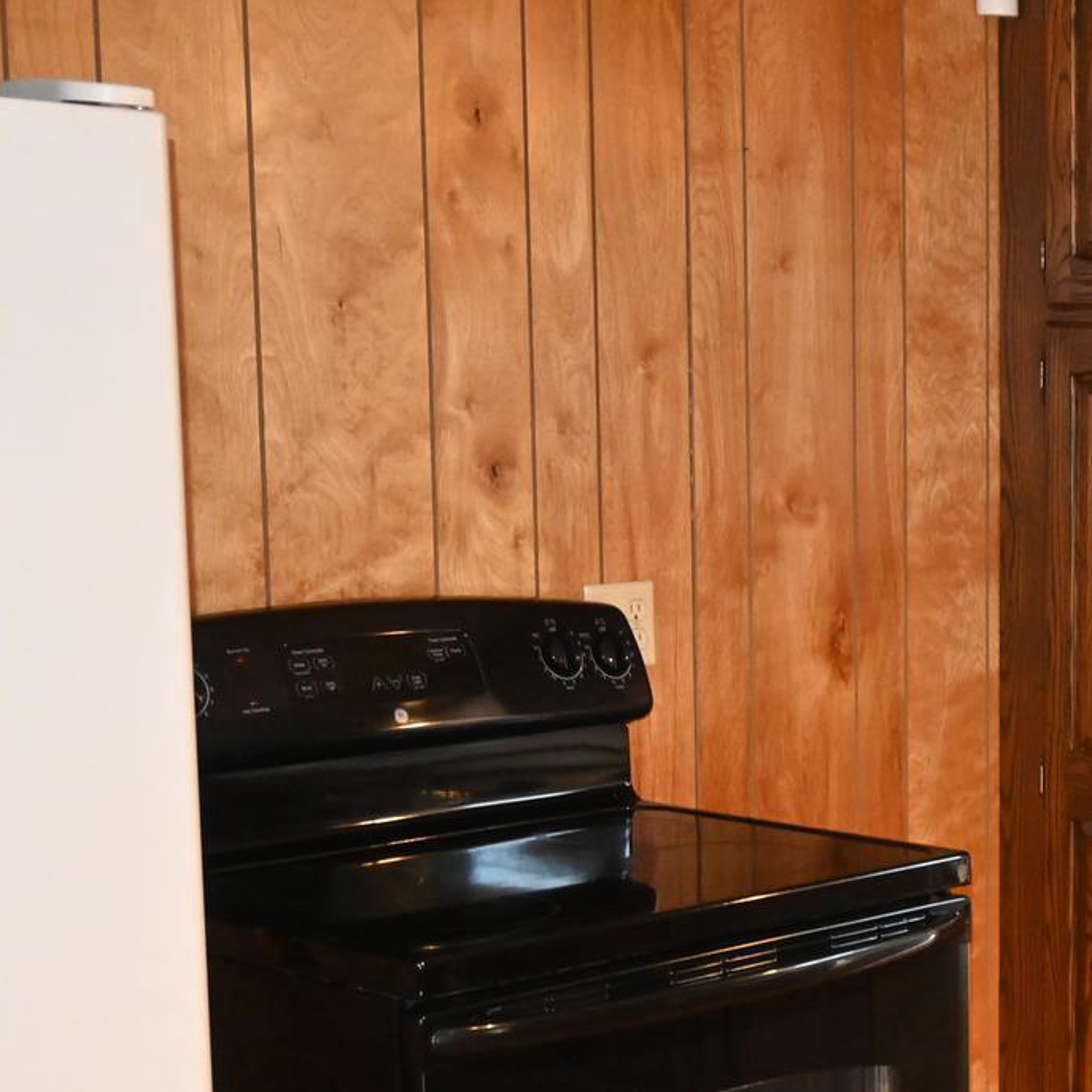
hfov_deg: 19.9
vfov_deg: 22.1
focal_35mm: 78
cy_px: 775
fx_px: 2780
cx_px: 1534
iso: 2500
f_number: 3.8
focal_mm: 20.5
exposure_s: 1/60
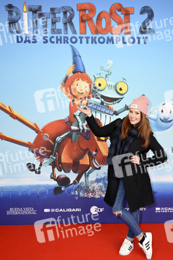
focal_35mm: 40
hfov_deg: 33.0
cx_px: 86
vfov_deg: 48.0
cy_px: 130
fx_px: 292
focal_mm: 27
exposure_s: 1/160
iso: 900
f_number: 4.5
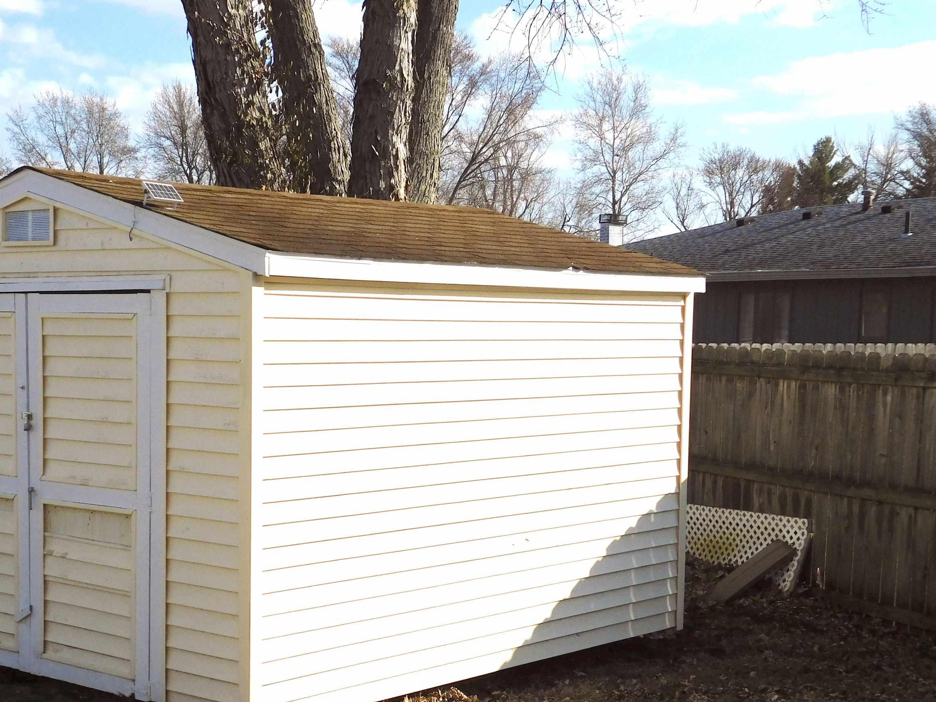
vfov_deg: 24.3
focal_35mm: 60
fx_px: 1622
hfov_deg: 32.0
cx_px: 323
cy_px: 456
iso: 125
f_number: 7.4
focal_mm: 8
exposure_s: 1/640
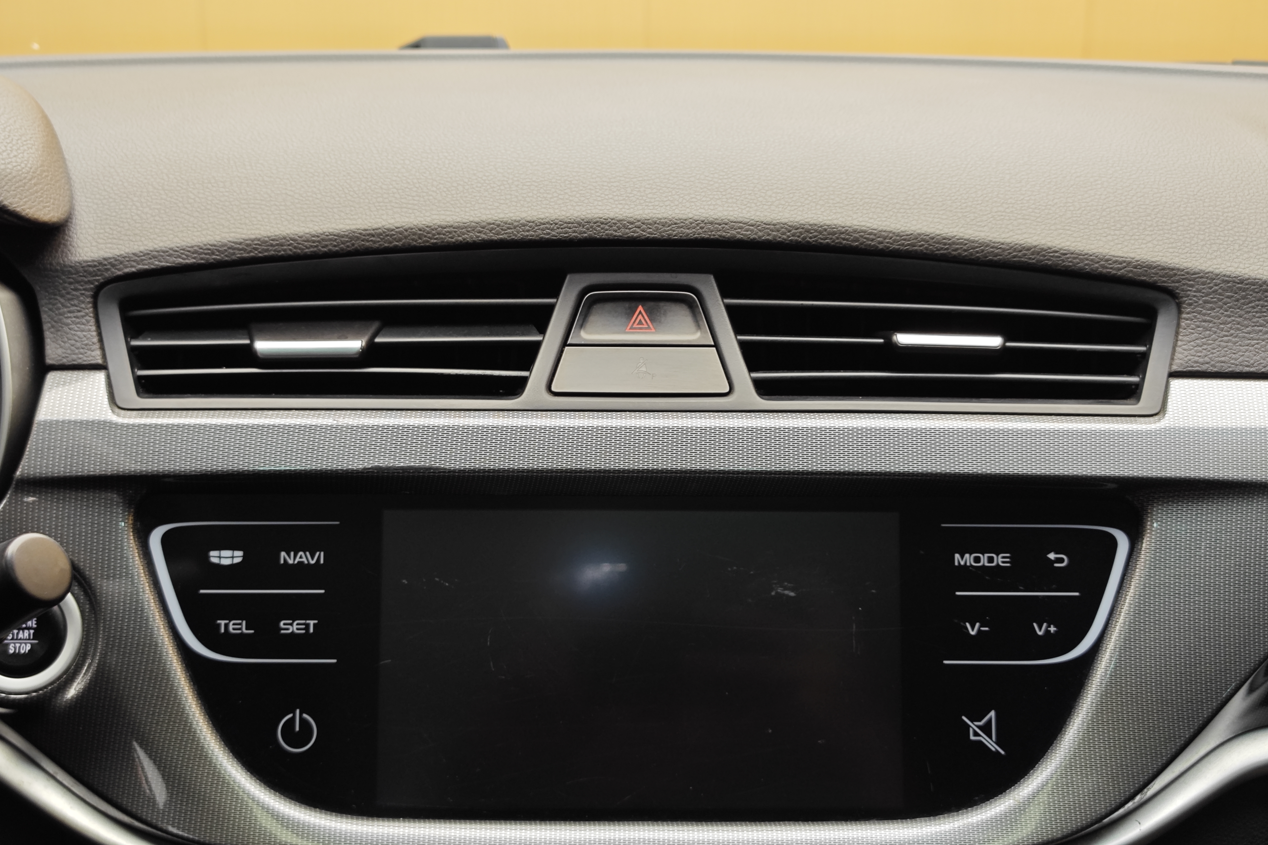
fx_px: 1691
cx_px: 632
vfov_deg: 28.1
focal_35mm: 48
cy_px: 454
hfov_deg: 41.1
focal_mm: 8.7
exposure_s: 1/24
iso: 125
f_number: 1.9
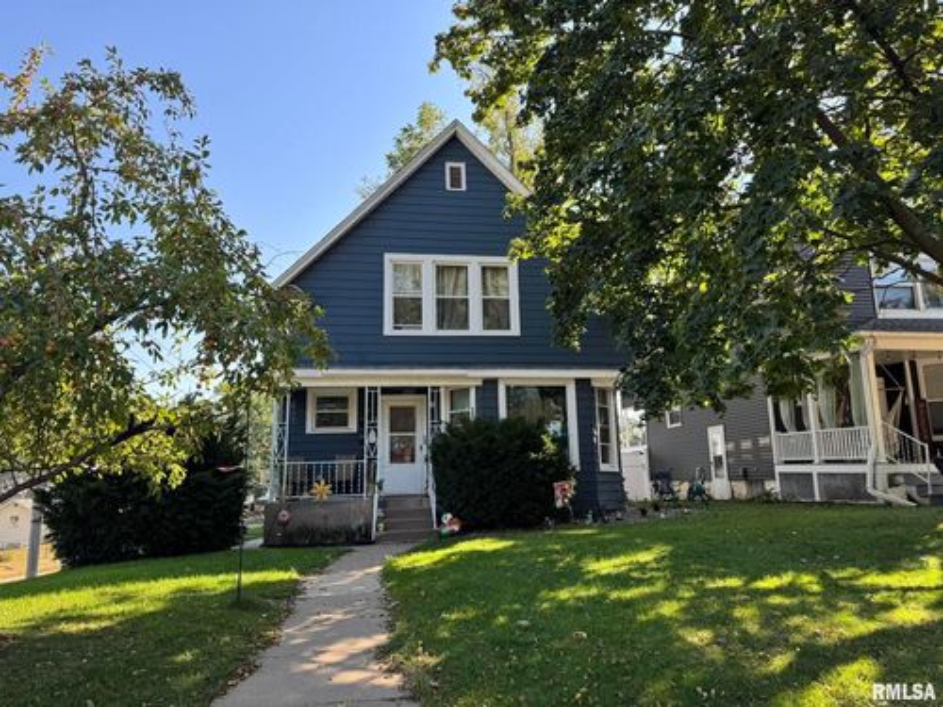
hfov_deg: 71.6
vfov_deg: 56.8
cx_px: 472
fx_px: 654
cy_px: 354
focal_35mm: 24
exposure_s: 1/639
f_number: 1.78
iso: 80
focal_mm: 6.76
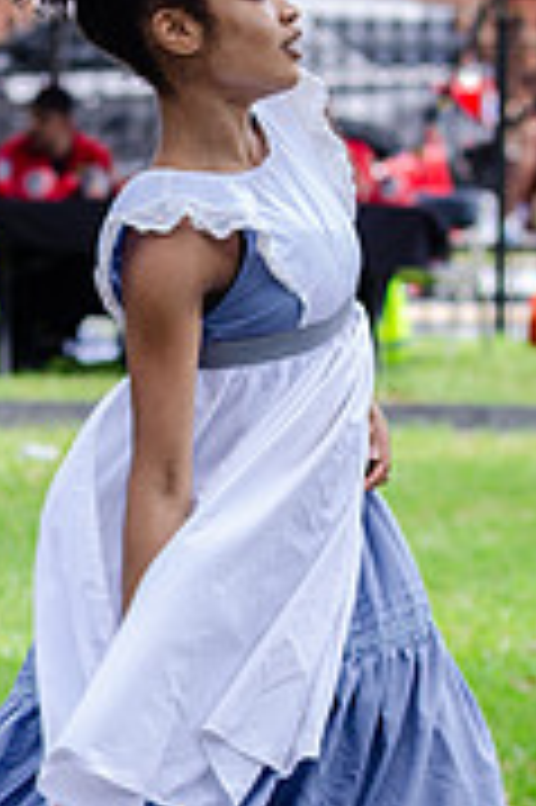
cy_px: 747
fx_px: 6914
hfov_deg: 4.4
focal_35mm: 309
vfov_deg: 6.7
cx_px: 99
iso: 400
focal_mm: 82
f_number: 4
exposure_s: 1/640
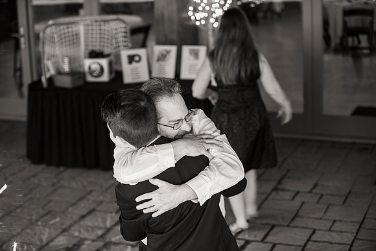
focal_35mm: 70
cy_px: 126
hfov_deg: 28.8
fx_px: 731
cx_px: 188
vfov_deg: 19.5
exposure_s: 1/25
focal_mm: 70
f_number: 3.2
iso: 400
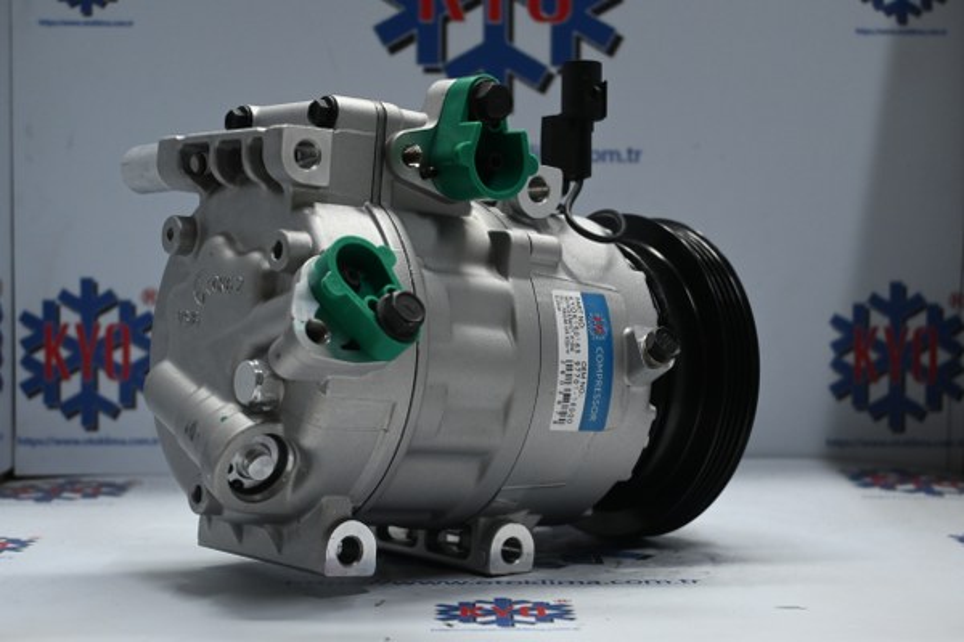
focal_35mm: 66
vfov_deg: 20.6
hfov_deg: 30.5
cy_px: 321
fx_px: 1767
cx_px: 482
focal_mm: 44
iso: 1250
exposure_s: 1/80
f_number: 6
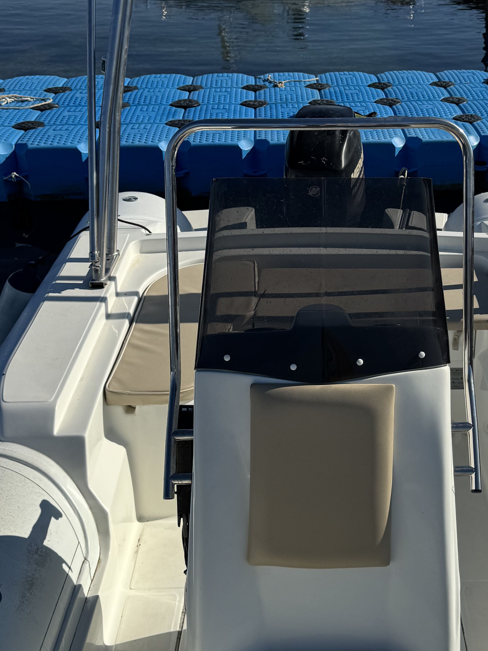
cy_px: 300
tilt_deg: -27.1
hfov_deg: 29.9
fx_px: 902
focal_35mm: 48
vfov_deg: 39.6
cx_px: 352
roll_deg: +2.0
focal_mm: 6.76
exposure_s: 1/10417
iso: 80
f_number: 1.78
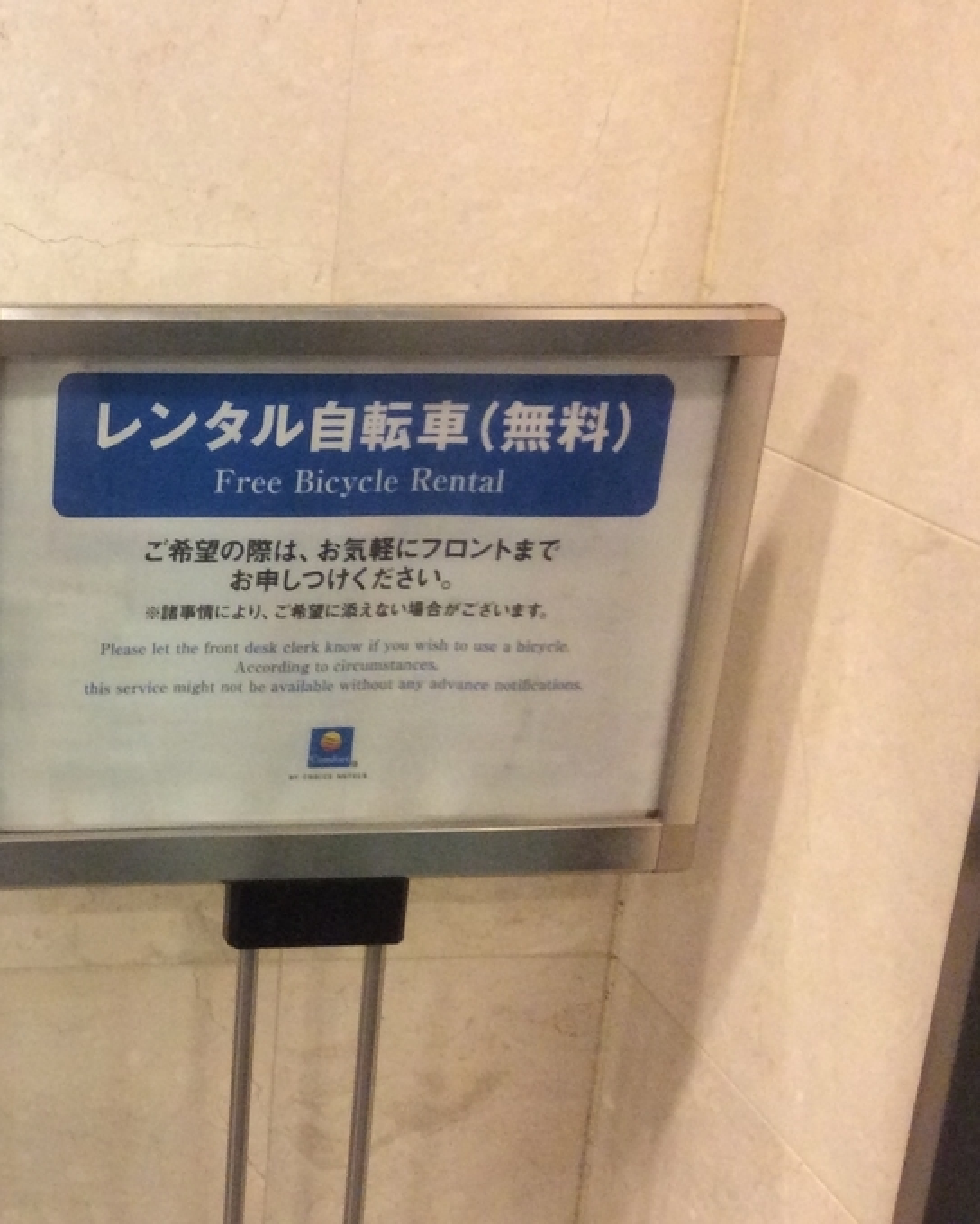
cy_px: 644
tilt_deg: -17.9
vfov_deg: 34.1
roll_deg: -2.8
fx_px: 1994
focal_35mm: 55
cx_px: 18
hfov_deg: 26.3
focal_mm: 3.3
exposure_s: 1/24
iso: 200
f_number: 2.4
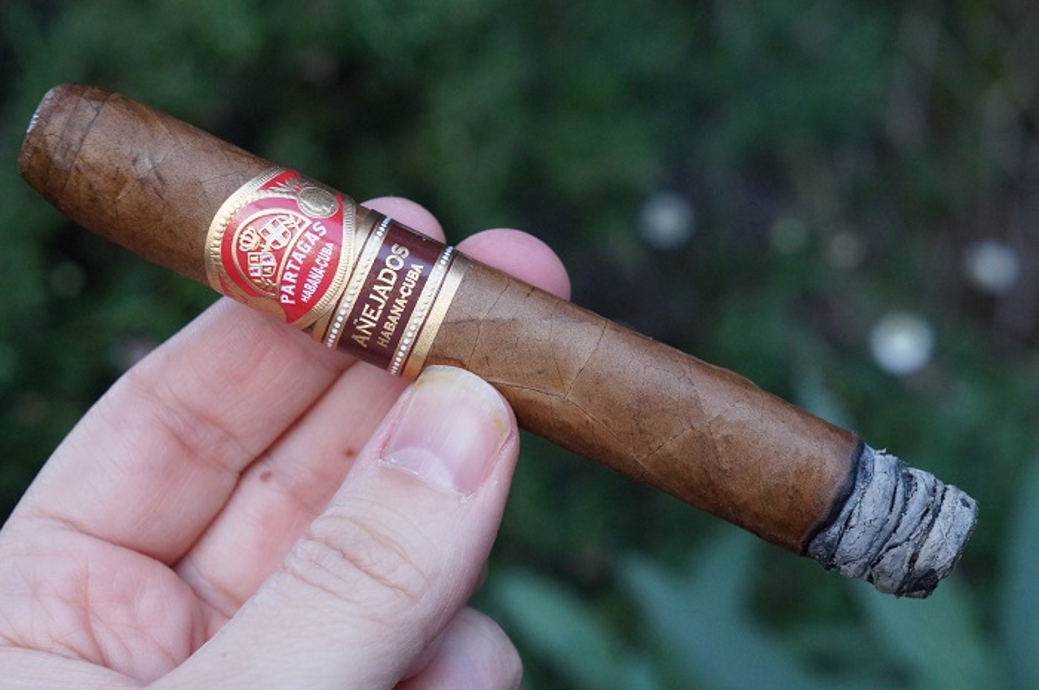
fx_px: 2378
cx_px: 520
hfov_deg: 24.6
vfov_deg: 16.5
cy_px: 345
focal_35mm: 82
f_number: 8
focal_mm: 55
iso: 2000
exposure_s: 1/100
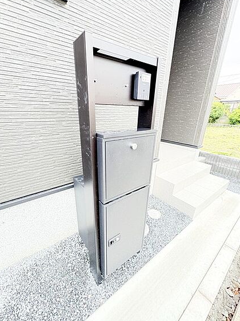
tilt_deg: -20.7
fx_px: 139
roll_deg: -0.2
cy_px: 164
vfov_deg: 98.2
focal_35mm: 15
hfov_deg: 81.7
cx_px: 114
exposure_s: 1/60
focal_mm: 2.22
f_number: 2.2
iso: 250
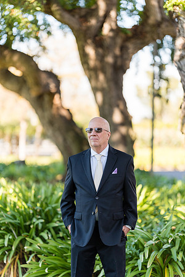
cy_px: 138
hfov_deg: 16.1
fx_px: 655
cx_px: 92
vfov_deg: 23.9
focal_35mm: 85
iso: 100
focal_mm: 85
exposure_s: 1/1250
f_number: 1.4
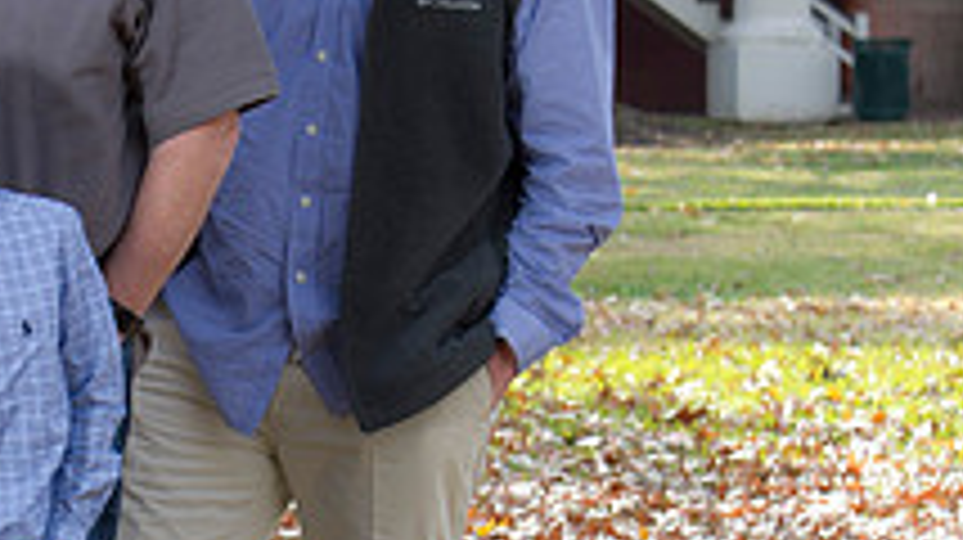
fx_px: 7476
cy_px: 278
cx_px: 183
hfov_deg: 7.4
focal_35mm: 293
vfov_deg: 4.1
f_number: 6.3
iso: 160
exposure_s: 1/100
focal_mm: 85
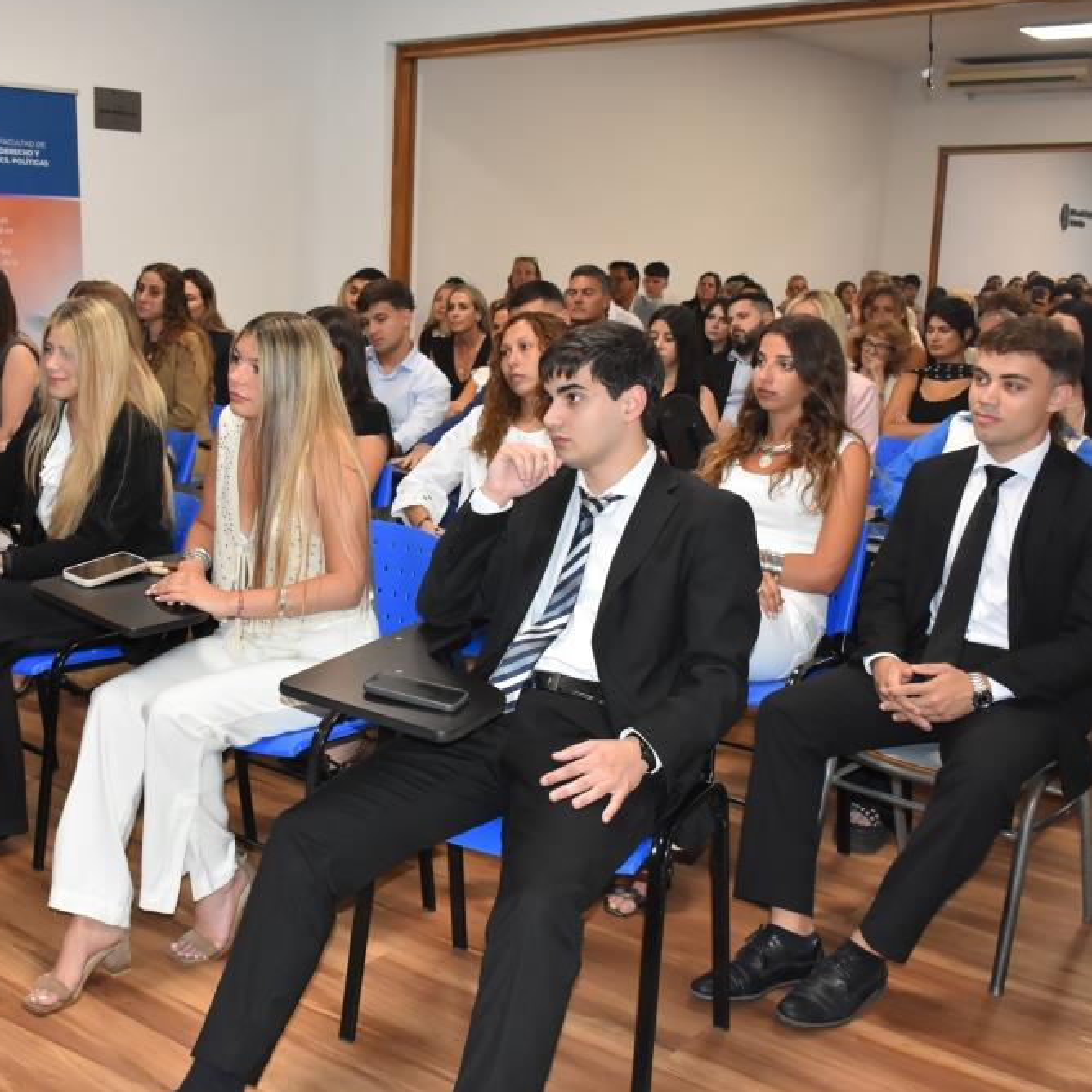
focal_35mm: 43
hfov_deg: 38.8
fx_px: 1535
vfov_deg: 39.2
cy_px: 540
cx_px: 392
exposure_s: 1/125
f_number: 5.6
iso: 1600
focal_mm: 22
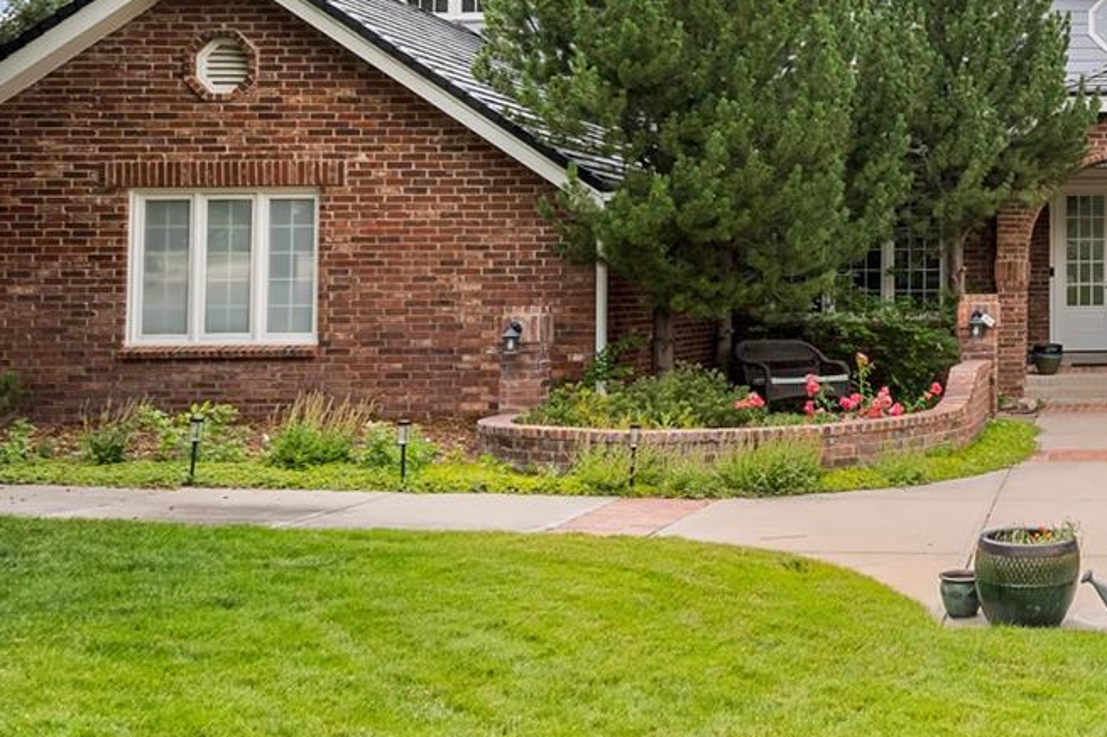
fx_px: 1352
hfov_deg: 39.8
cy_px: 176
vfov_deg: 29.9
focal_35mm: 44
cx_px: 1078
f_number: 8
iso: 160
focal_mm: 18
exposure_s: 1/125
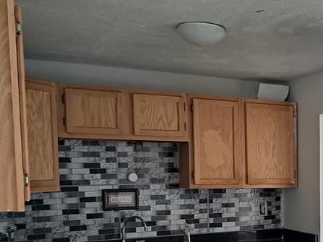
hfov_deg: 32.6
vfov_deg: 25.7
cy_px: 218
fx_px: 513
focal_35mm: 55
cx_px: 309
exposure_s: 1/60
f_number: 1.8
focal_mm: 5.23
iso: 80
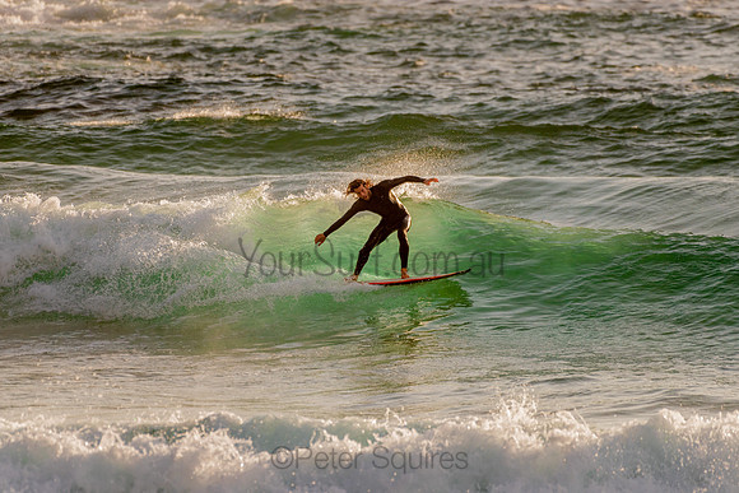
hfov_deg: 3.4
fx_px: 12584
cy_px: 239
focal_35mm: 613
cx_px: 360
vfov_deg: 2.2
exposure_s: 1/2000
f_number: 5.6
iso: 220
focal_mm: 500
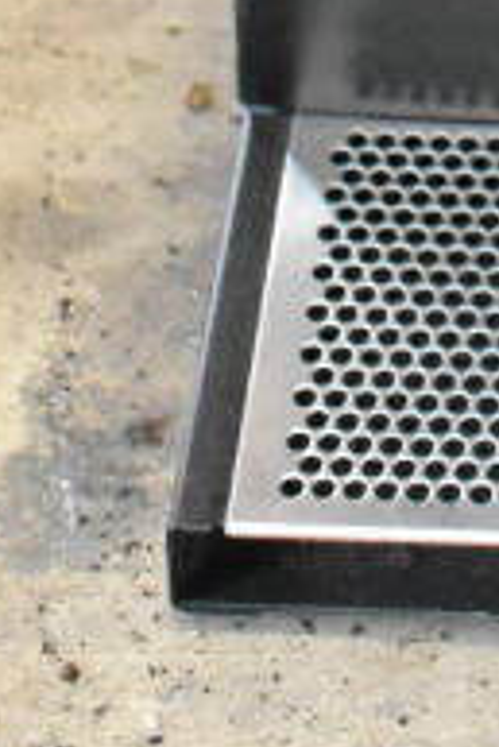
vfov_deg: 11.8
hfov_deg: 9.1
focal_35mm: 149
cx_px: 600
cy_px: -882
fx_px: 3100
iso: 9000
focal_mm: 21
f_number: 3.8
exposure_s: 1/30
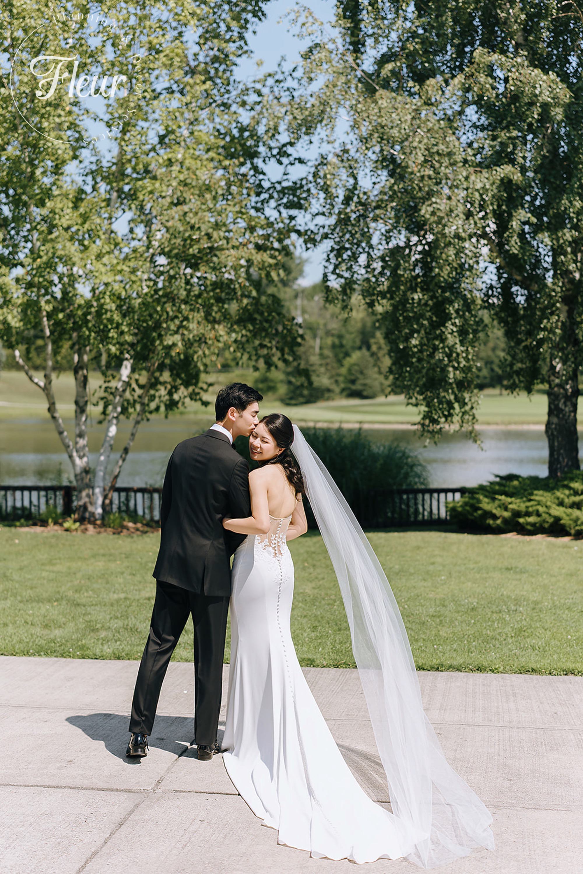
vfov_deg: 39.6
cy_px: 437
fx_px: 1214
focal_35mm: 50
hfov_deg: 27.0
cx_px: 292
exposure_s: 1/4000
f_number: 2
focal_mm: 50
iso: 100
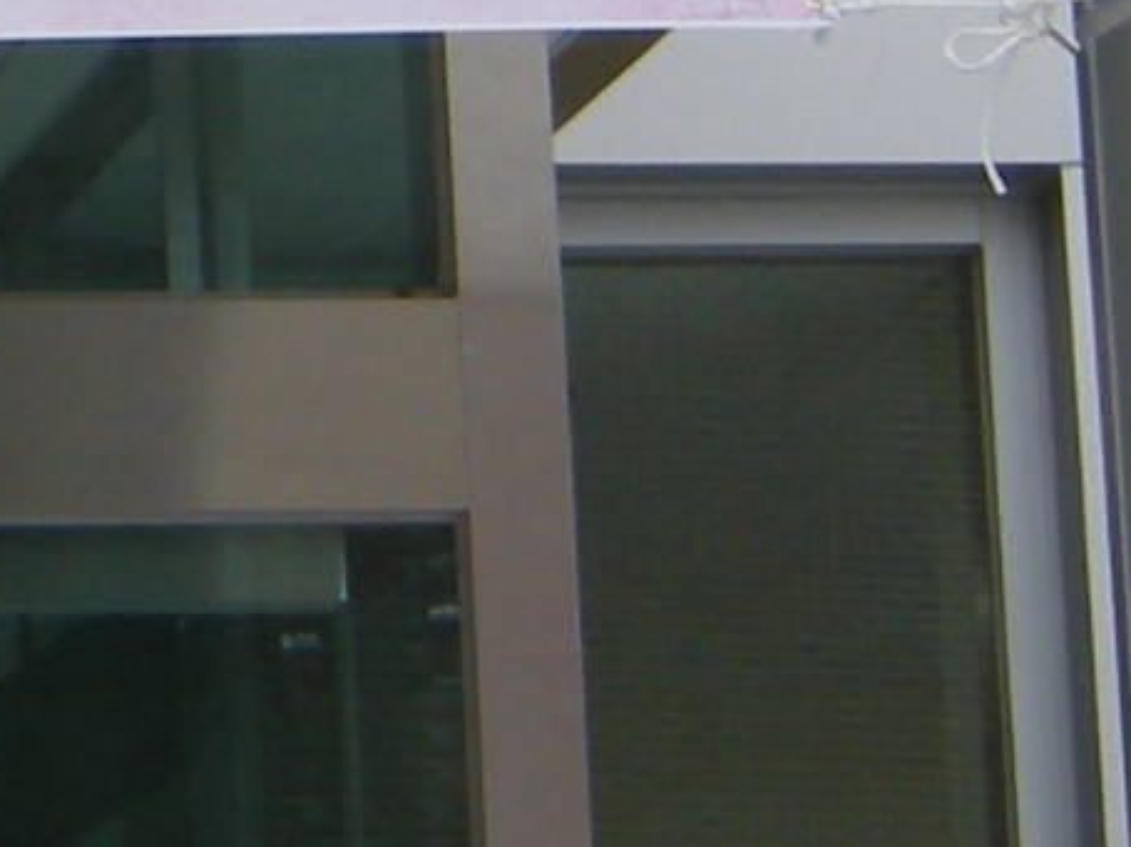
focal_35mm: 287
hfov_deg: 6.6
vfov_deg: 5.1
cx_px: -1506
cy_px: -758
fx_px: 9375
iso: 67
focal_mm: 8.5
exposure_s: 1/60
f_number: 2.9
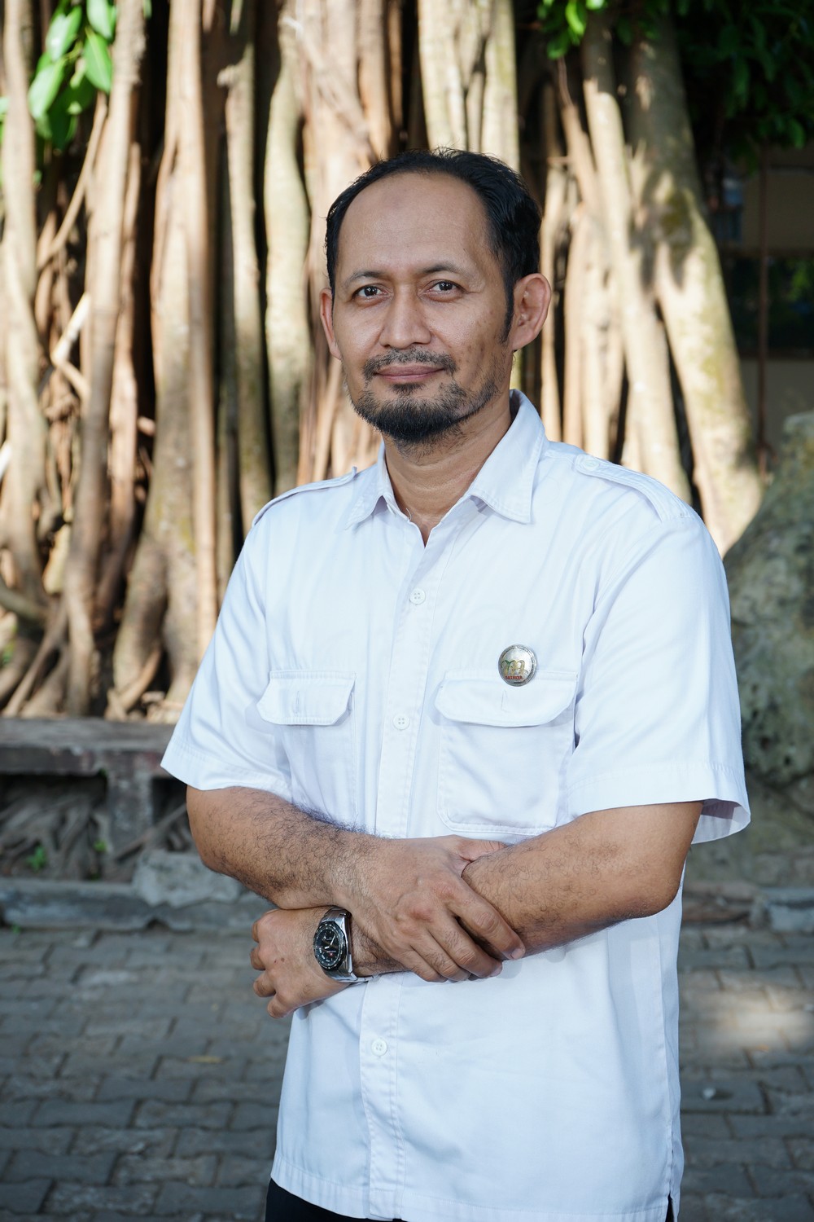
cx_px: 407
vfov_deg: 33.4
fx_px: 2035
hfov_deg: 22.6
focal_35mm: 60
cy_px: 611
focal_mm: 60
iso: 160
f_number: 6.3
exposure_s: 1/160
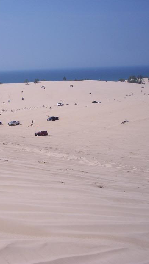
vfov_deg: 36.6
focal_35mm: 57
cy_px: 133
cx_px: 18
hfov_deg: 20.7
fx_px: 400
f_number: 5.6
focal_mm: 8
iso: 100
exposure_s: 1/750
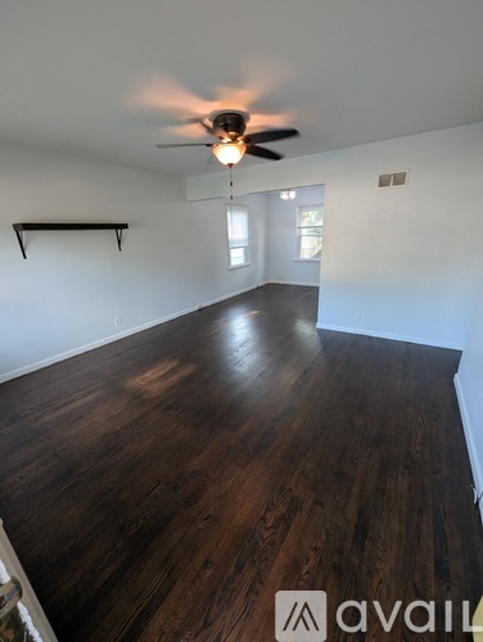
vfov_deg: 106.1
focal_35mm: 13
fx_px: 241
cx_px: 242
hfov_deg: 90.0
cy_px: 321
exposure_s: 1/30
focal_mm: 1.95
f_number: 2.2
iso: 63
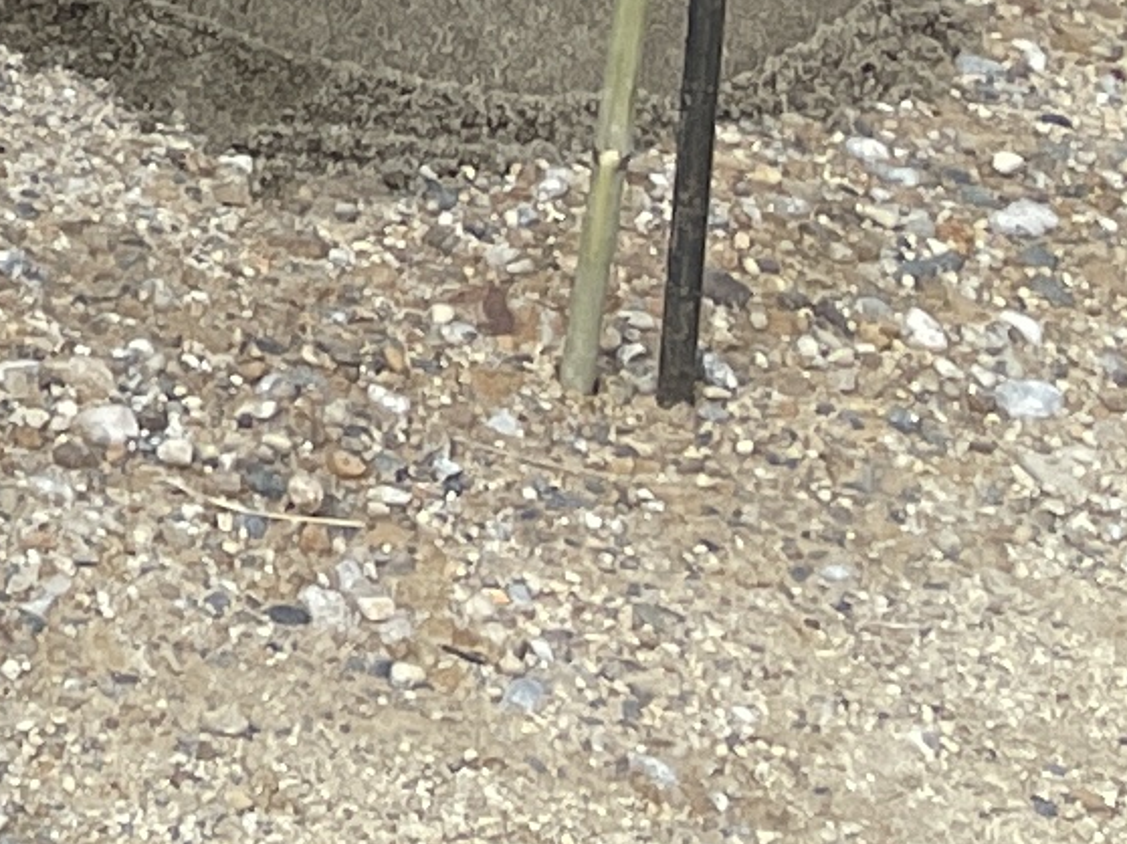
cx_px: -1674
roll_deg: -0.2
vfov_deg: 7.1
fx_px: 6118
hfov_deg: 9.3
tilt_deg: -12.6
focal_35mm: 188
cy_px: -1609
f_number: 1.6
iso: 32
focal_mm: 4.2
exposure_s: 1/1350
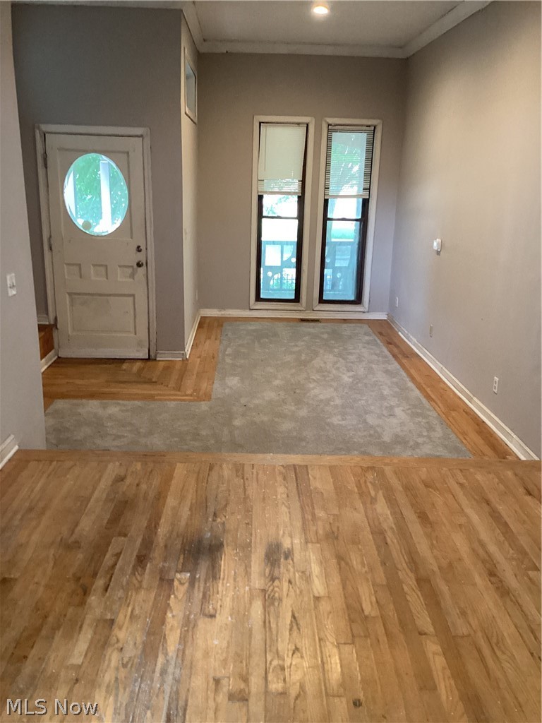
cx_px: 271
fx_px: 647
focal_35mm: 31
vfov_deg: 58.4
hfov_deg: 45.4
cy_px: 362
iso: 320
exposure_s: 1/40
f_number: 2.4
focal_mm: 3.3
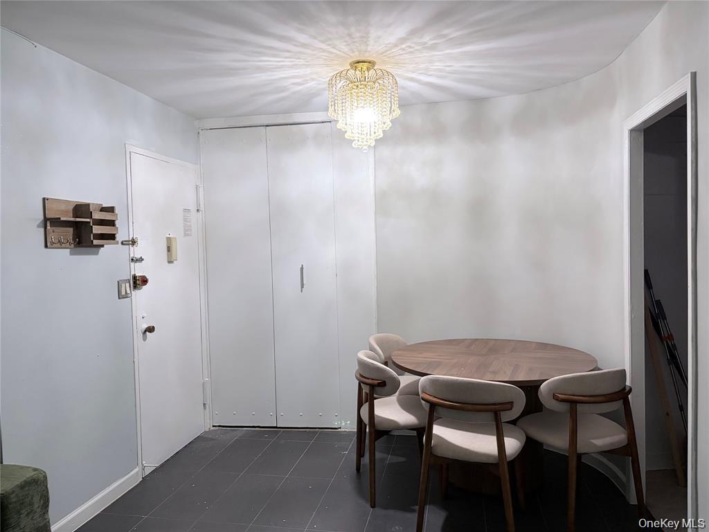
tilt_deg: -1.3
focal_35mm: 26
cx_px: 354
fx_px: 533
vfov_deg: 53.1
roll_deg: +1.0
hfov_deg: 67.3
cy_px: 266
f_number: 1.6
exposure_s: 1/60
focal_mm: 5.96
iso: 250
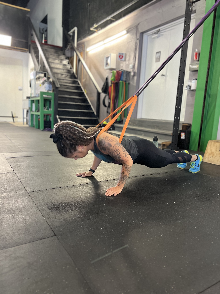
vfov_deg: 67.3
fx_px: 220
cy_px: 147
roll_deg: -3.0
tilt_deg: -8.8
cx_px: 110
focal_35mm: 26
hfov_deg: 53.1
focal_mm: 5.7
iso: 250
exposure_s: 1/60
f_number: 1.5
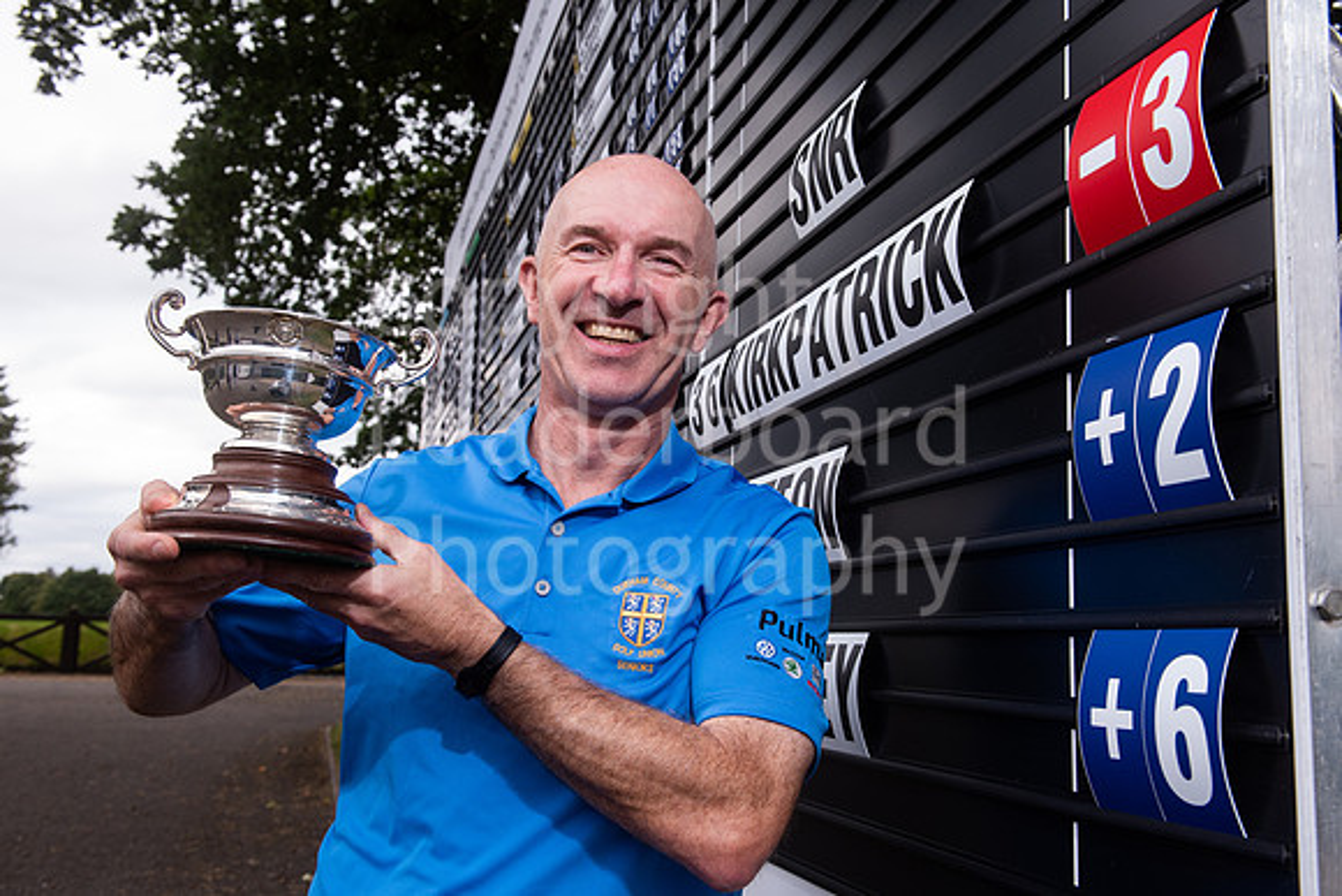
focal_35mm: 35
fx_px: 1288
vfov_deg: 38.3
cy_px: 449
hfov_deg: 55.0
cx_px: 690
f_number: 7.1
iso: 400
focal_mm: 32
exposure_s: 1/250
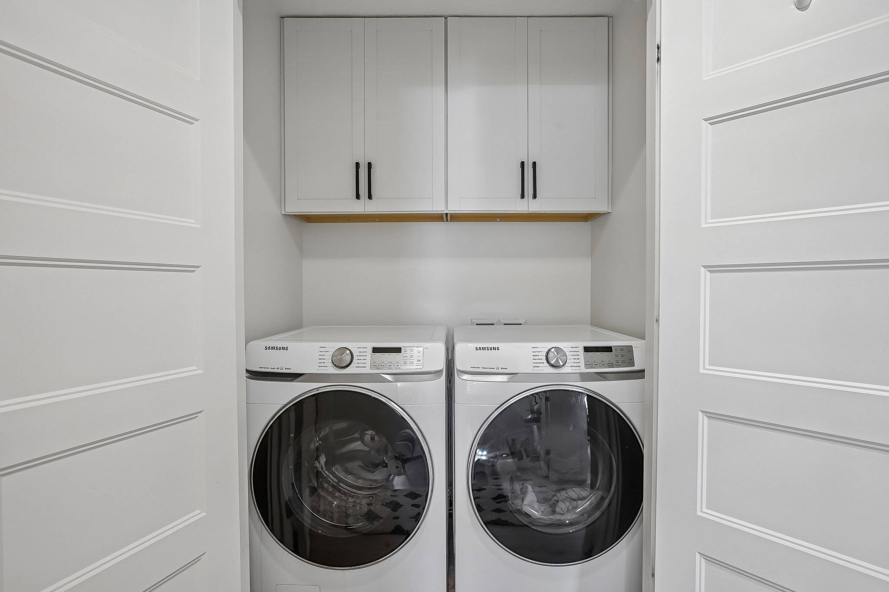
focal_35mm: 18
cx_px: 444
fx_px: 444
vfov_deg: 67.4
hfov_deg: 90.0
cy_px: 296
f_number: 8
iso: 400
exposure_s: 1/10
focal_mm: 18
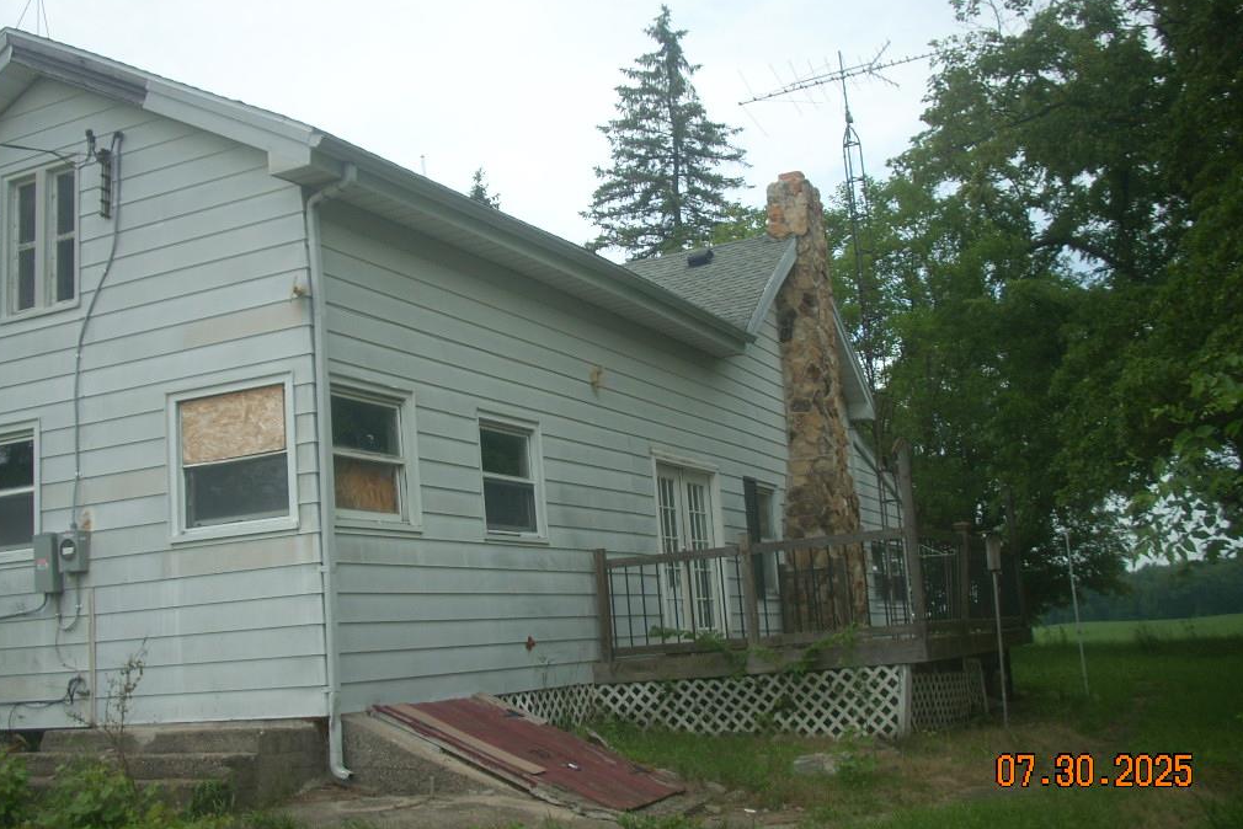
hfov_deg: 49.5
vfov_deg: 34.2
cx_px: 617
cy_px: 397
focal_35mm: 39
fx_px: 1347
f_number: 5.6
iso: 64
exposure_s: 1/169
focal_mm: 6.2
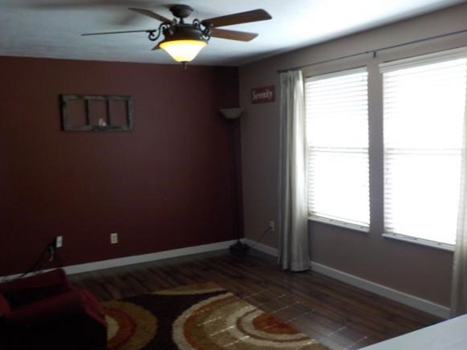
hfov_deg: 55.4
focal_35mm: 33
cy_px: 177
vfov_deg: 42.9
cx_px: 225
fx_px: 445
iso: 125
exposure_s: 1/40
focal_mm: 4.1
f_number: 3.3
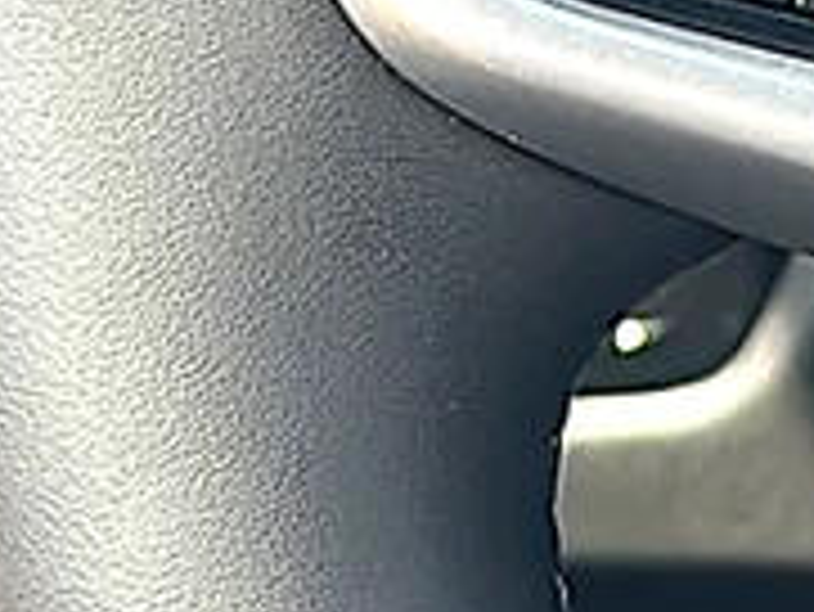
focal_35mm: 193
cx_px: 1088
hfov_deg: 10.0
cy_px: -380
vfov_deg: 7.5
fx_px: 4541
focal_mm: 6.86
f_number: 1.78
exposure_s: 1/326
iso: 100
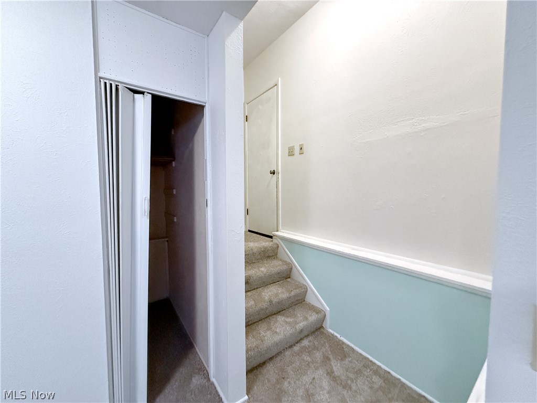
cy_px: 202
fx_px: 217
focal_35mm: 14
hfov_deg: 102.1
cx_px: 268
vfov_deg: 85.7
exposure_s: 1/60
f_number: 2.2
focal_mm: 2.22
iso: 800
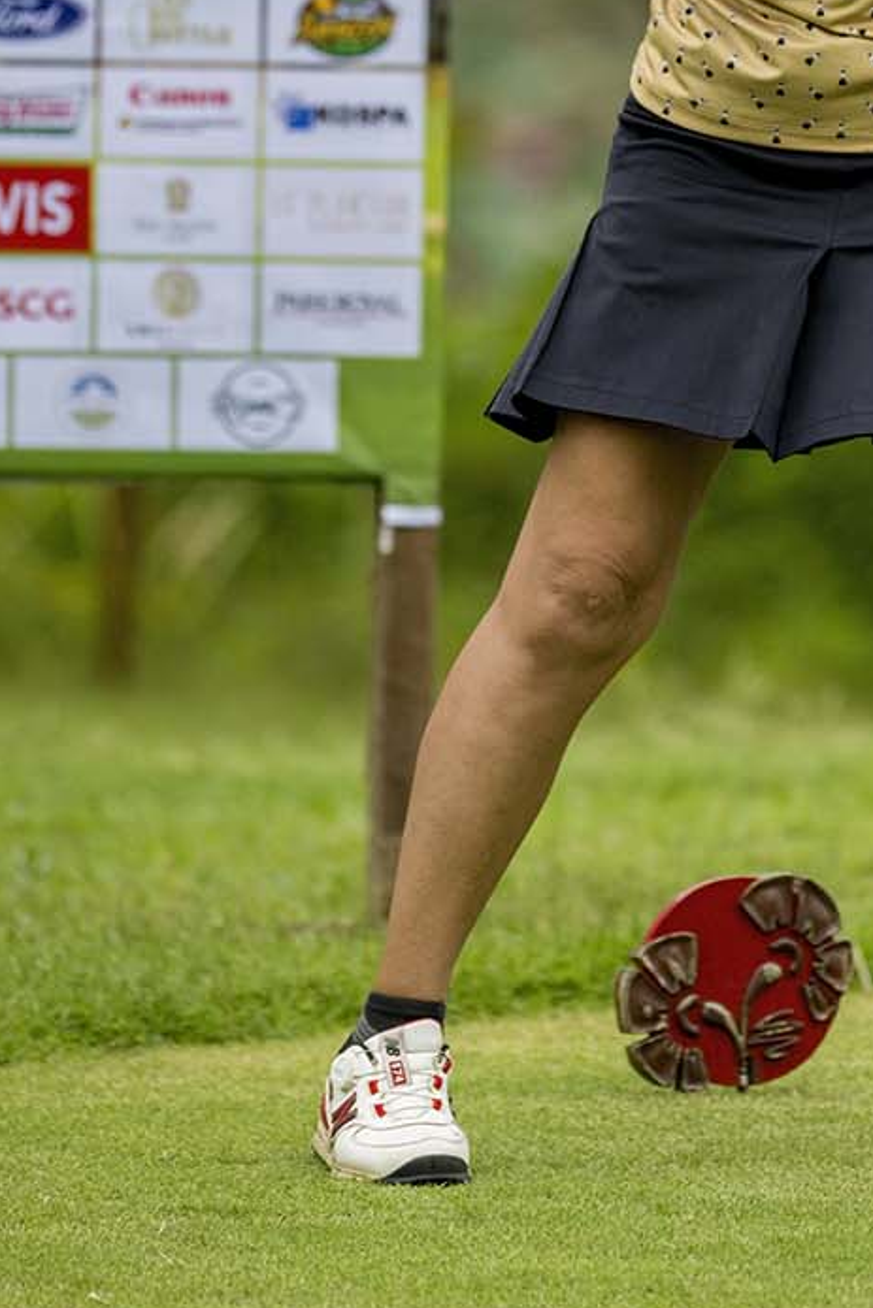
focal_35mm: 830
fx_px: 30174
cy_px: 98
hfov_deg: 1.7
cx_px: 899
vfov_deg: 2.5
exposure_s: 1/4000
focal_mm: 400
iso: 1100
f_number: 3.5
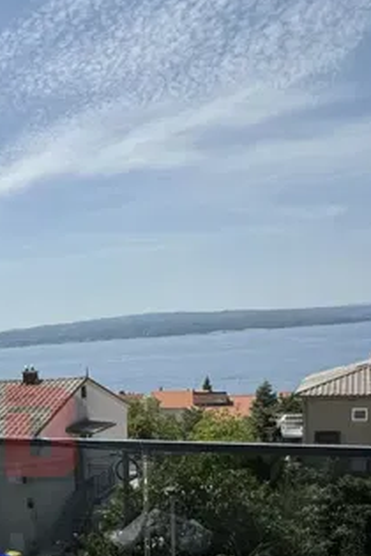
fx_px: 572
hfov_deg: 32.4
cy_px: 434
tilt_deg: -10.1
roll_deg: +5.7
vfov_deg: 49.3
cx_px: -19
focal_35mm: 37
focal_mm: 2.22
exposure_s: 1/2874
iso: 50
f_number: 2.2
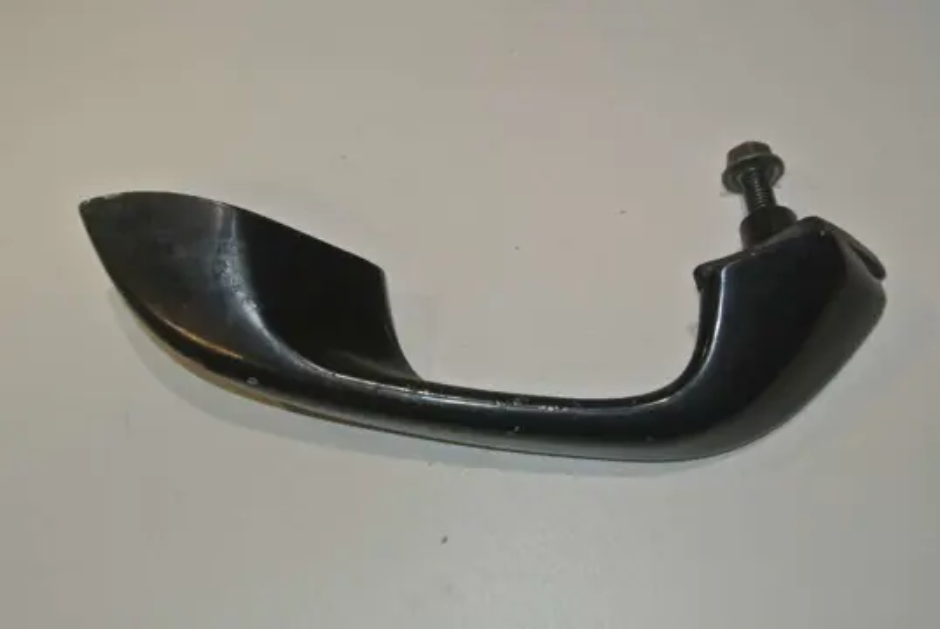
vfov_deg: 26.1
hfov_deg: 38.1
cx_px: 470
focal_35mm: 52
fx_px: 1359
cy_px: 314
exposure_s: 1/60
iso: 200
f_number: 4.8
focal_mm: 19.6
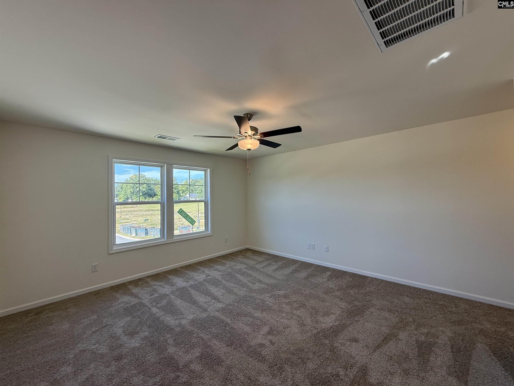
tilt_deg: +1.4
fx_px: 208
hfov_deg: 102.1
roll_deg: +1.0
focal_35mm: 14
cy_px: 193
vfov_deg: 85.7
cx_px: 257
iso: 64
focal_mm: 2.22
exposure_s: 1/120
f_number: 2.2
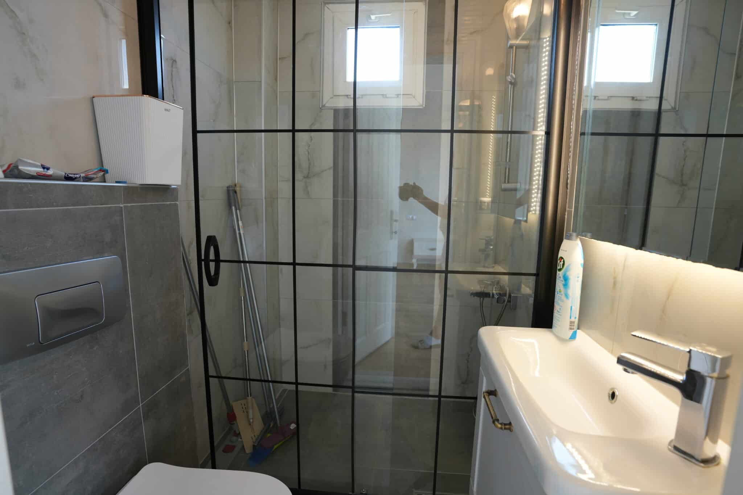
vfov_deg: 70.4
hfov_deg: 93.3
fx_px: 351
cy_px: 248
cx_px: 372
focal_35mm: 17
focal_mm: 17
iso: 250
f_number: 4
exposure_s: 1/60
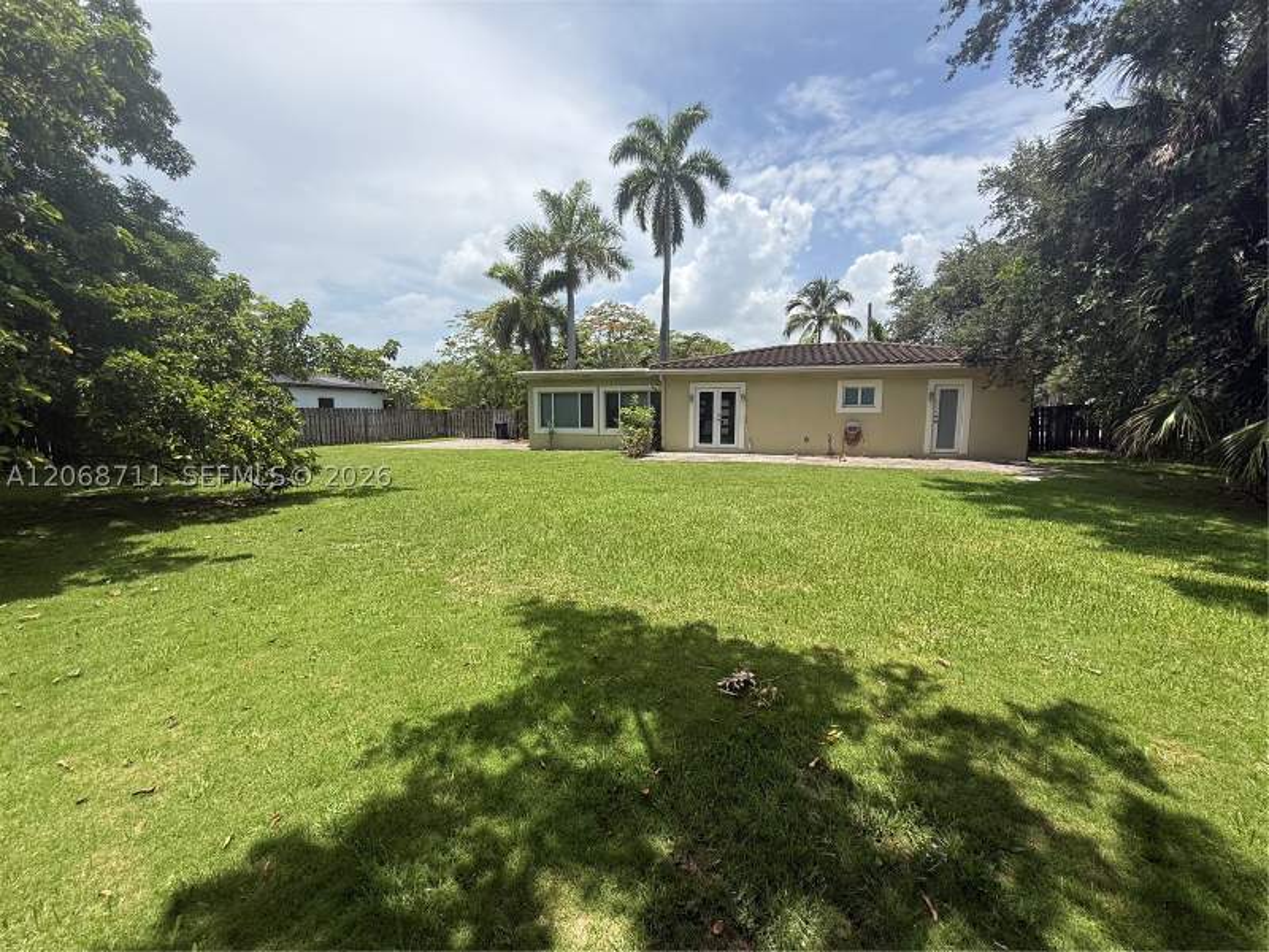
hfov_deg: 102.1
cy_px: 476
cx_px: 634
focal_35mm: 14
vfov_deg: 85.7
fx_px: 513
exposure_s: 1/1656
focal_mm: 2.22
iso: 50
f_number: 2.2
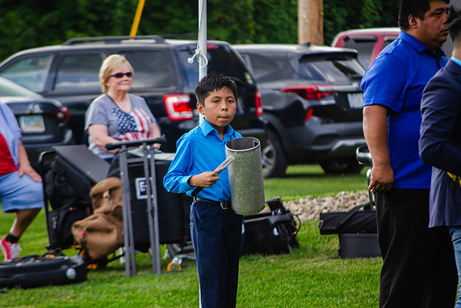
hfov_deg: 6.8
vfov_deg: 4.5
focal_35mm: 304
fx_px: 3894
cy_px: 154
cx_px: 233
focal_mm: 200
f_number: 5.6
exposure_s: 1/400
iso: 400
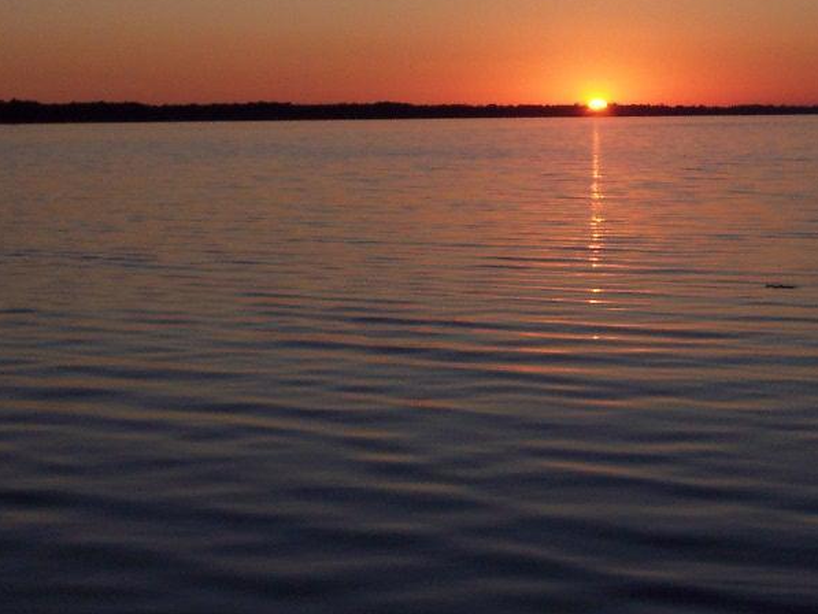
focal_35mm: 82
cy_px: 159
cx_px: 591
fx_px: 1938
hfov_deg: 23.6
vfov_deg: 17.9
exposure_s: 1/700
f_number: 4.8
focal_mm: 8
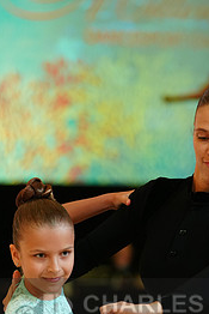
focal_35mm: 250
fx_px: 2174
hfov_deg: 5.5
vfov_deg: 8.2
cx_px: 157
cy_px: 319
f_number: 2.8
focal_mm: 113
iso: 1600
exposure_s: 1/320
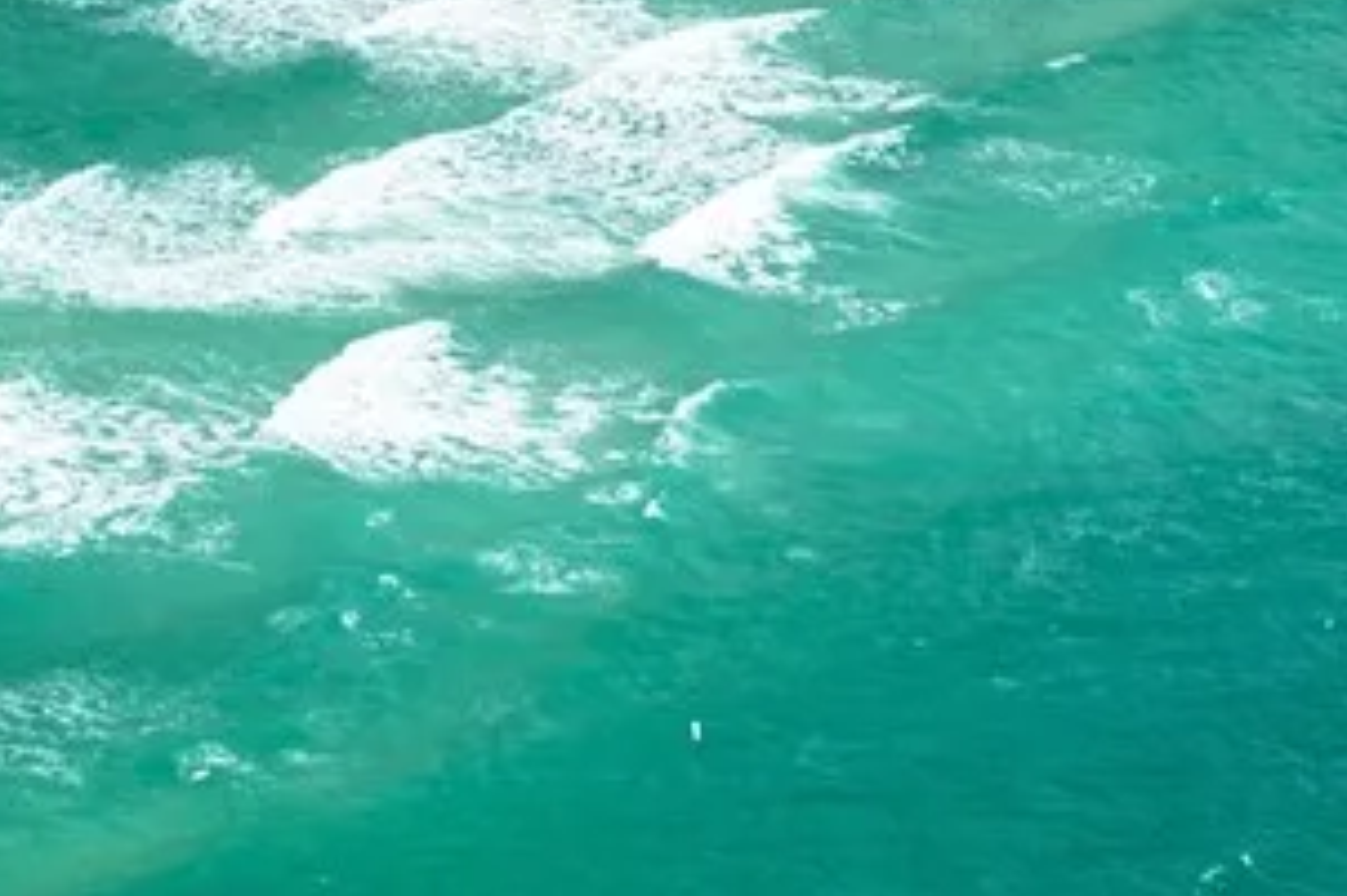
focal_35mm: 191
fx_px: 7142
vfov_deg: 6.9
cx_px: 1418
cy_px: -863
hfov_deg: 10.7
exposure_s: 1/2500
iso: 320
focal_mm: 34
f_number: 5
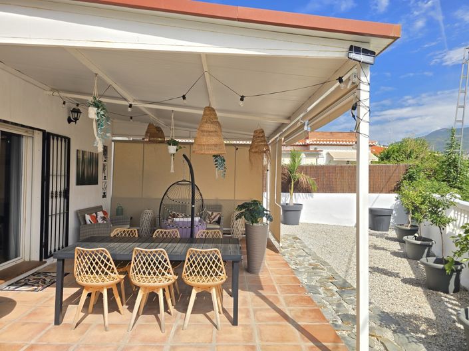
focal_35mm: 23
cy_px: 176
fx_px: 311
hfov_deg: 74.0
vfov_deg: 58.8
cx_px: 234
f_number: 1.7
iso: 12
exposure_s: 1/887
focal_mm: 6.3
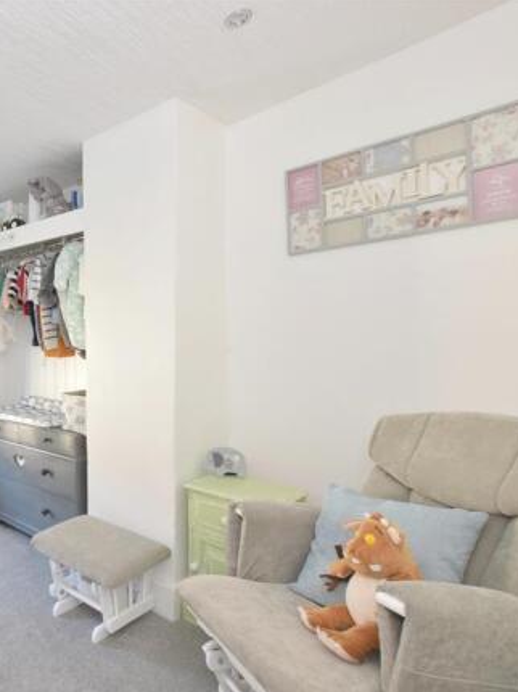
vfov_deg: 76.4
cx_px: 26
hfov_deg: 51.6
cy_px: 348
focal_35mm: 22
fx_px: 439
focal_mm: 10
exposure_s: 1/10
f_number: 9
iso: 500
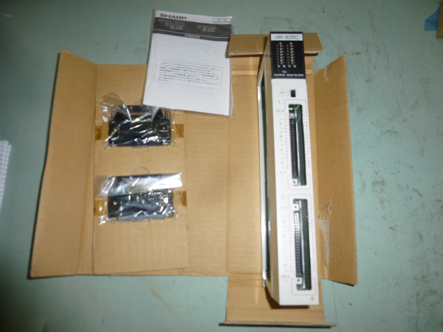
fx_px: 320
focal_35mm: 25
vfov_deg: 54.9
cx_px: 222
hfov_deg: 69.4
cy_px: 166
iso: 100
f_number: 3.1
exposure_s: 1/60
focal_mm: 4.5
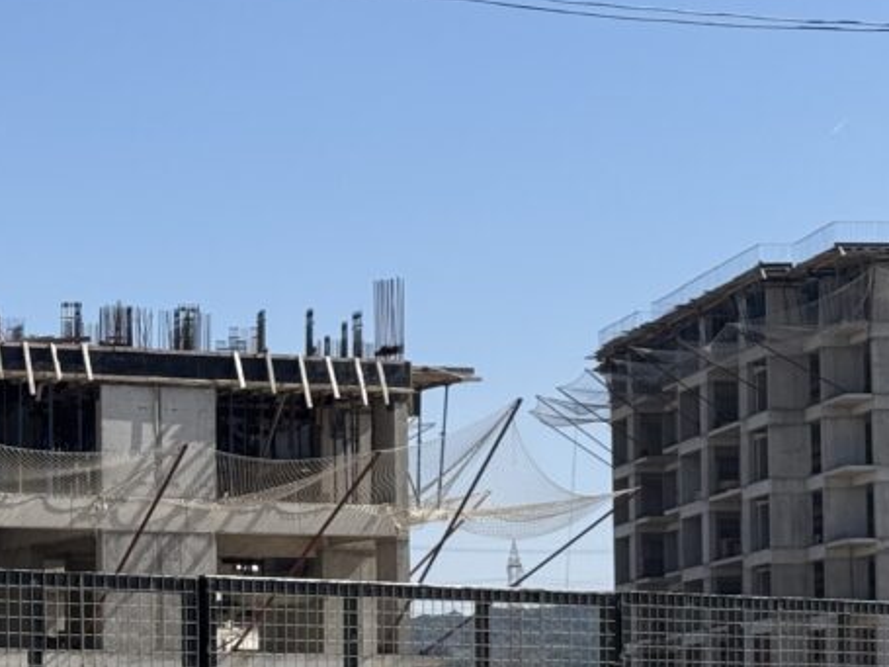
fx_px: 3466
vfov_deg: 10.9
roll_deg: +1.1
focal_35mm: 135
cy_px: 534
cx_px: 84
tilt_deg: +3.5
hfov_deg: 14.5
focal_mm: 6.76
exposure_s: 1/4975
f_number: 1.78
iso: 64
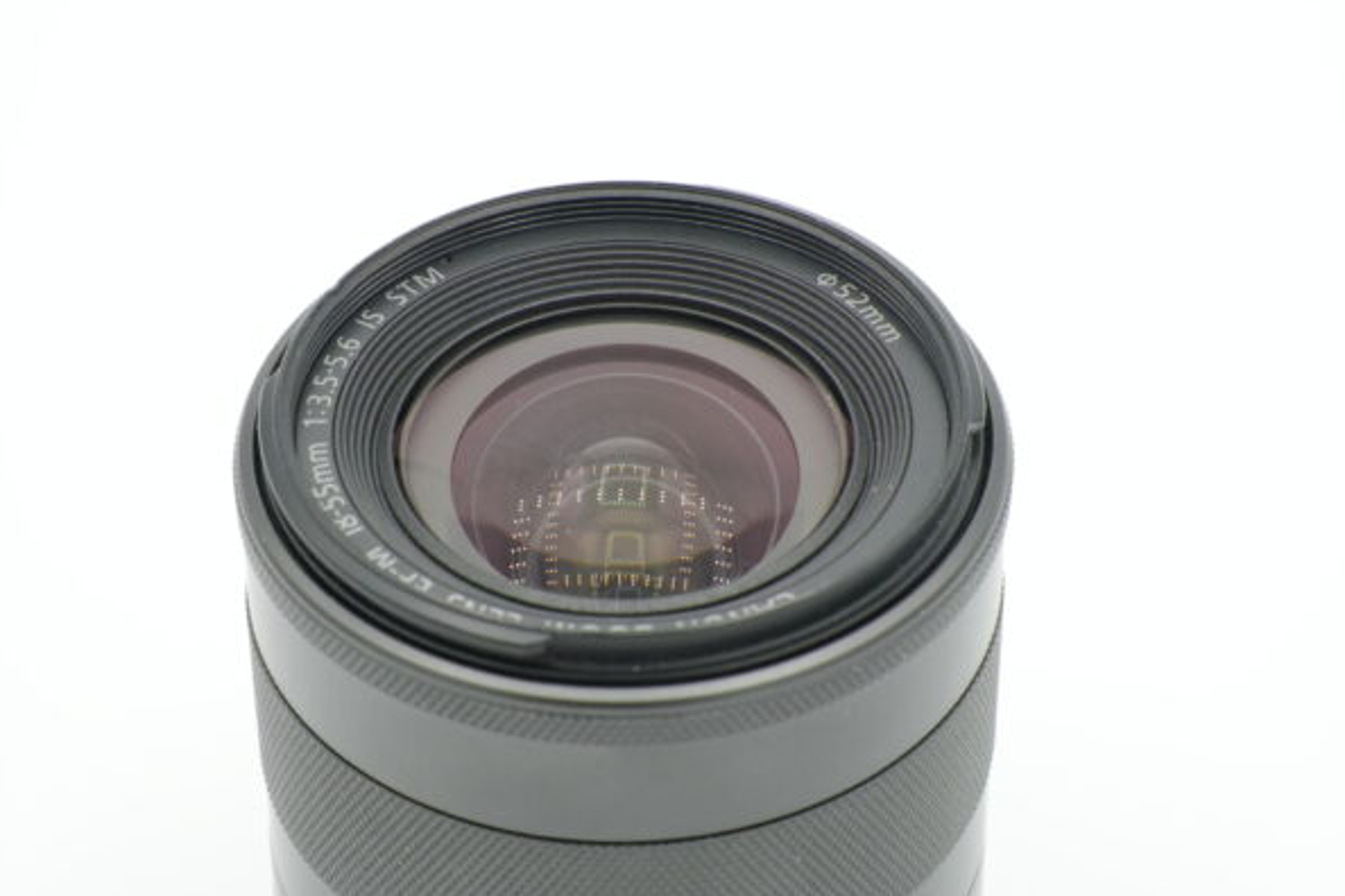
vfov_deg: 12.9
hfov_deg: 19.3
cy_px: 448
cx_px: 677
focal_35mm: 106
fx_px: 3960
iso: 1600
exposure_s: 1/200
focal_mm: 70
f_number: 14
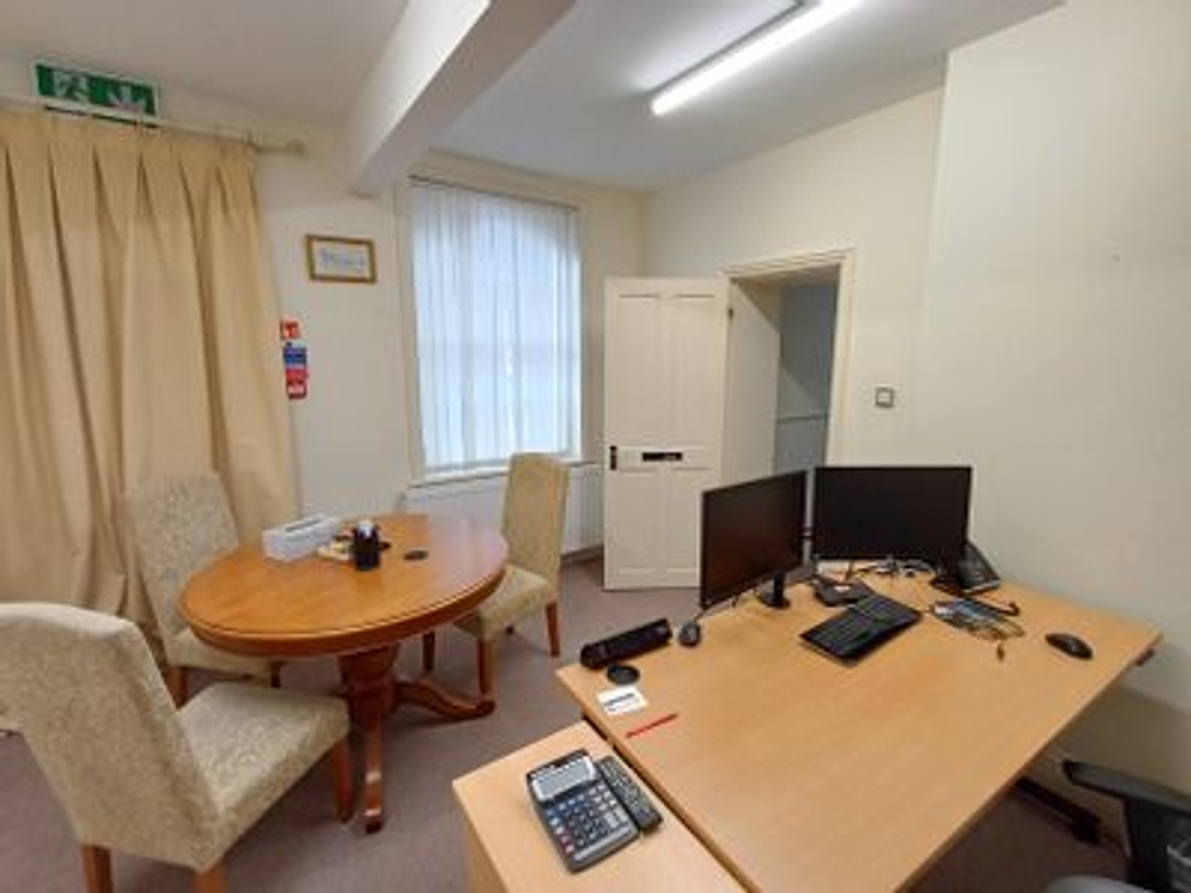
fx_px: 550
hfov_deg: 94.5
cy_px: 446
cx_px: 596
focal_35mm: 16
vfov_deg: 78.1
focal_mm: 1.64
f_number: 2.2
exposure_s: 1/50
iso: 100
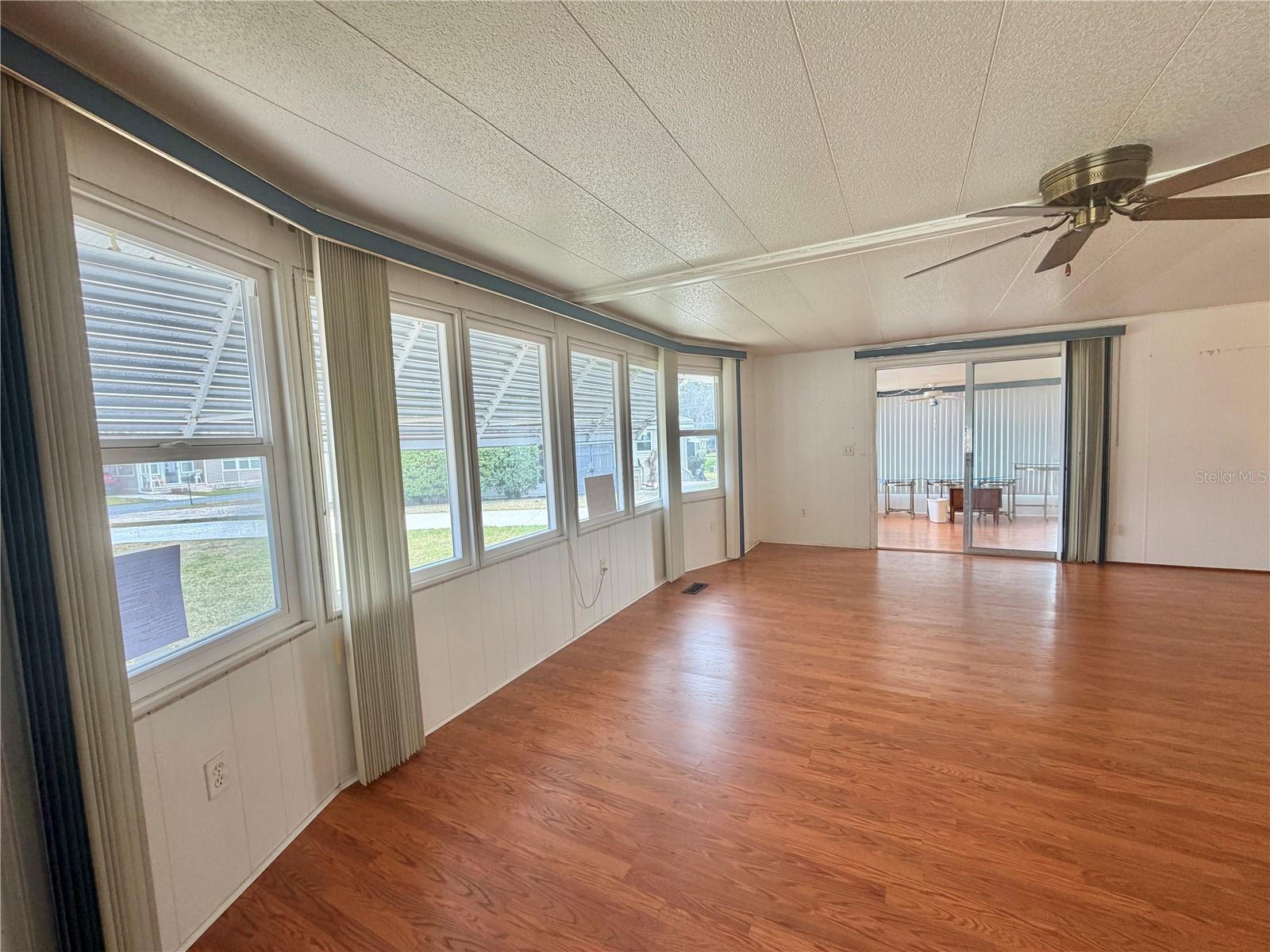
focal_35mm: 14
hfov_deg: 102.1
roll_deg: +3.4
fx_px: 514
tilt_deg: -3.8
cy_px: 476
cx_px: 635
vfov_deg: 85.7
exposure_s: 1/120
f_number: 2.2
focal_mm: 2.22
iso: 100
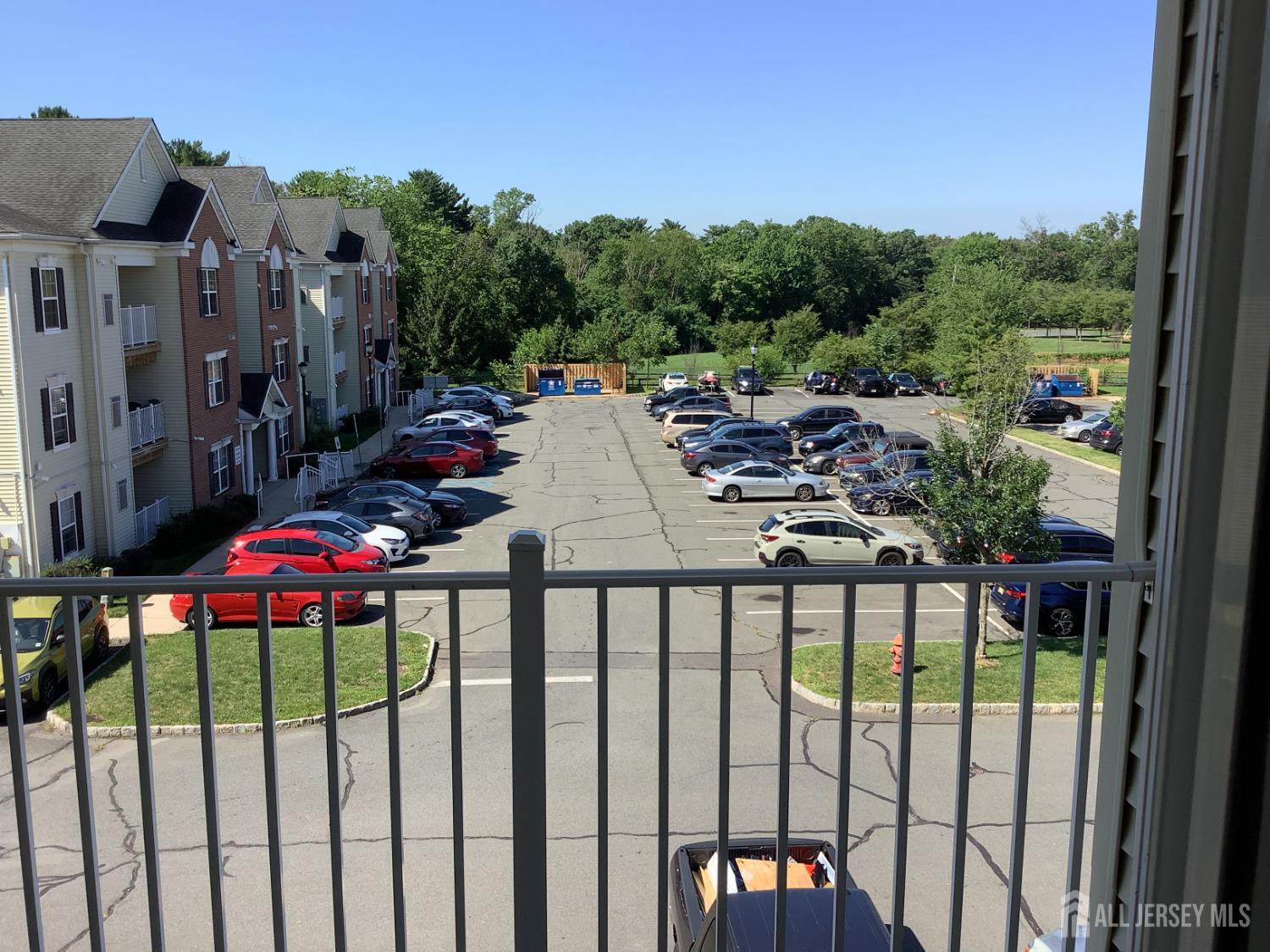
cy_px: 476
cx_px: 635
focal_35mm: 31
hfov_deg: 58.4
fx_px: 1137
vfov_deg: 45.4
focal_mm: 3.3
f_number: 2.4
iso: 25
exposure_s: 1/791
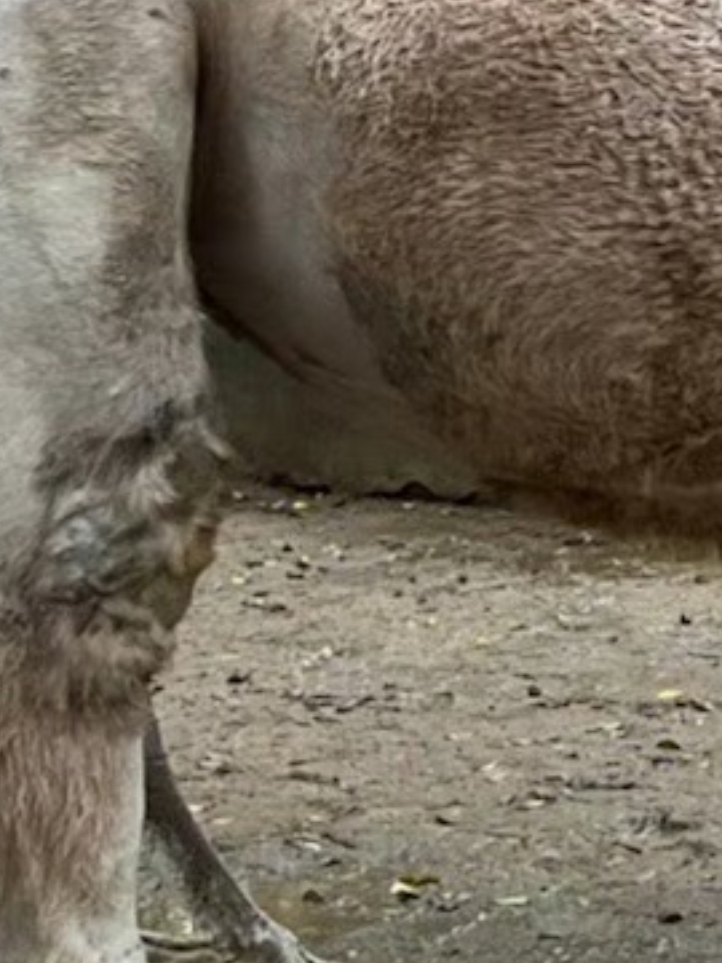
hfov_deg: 13.2
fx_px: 2892
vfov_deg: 18.6
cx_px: 1190
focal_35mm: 104
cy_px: 134
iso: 320
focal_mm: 5.7
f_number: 1.5
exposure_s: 1/60
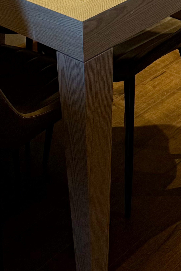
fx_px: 671
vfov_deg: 18.5
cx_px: 166
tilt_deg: -5.0
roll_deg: +0.9
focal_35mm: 89
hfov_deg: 15.2
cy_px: -200
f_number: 1.78
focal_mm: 6.76
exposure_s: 1/100
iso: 64
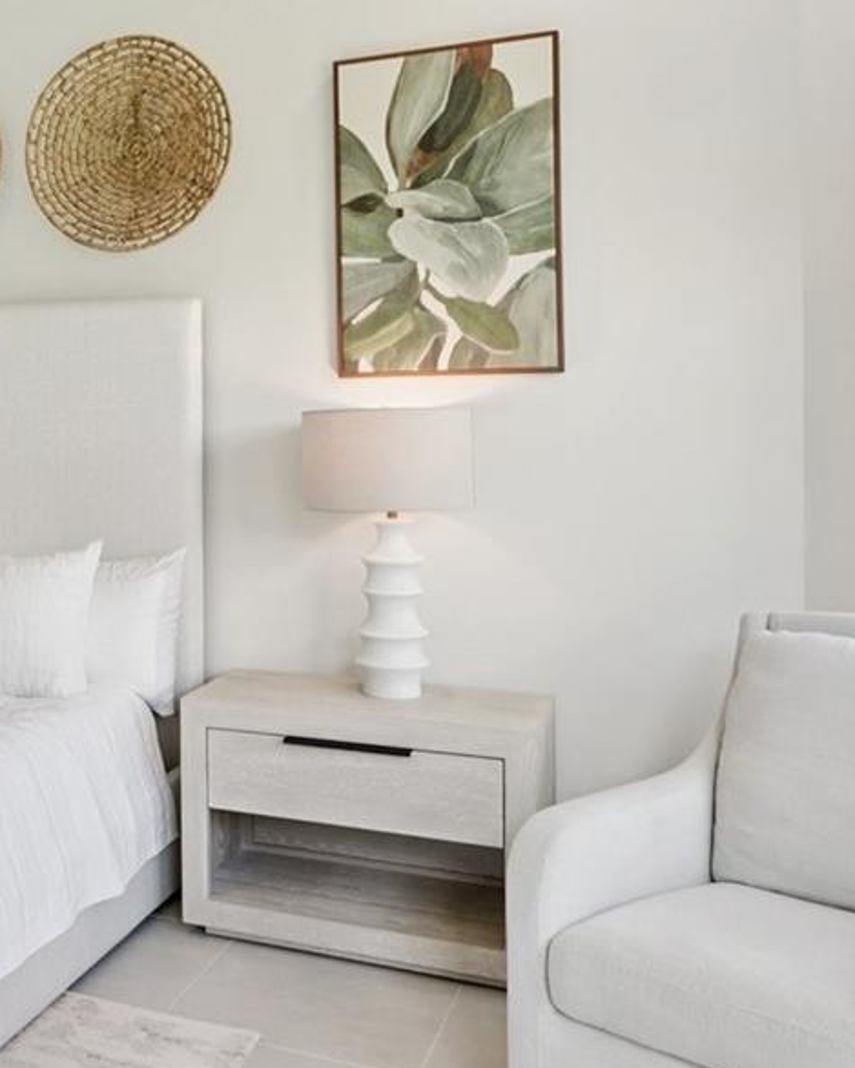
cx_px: 11
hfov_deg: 33.5
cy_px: 416
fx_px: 1297
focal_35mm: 41
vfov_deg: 44.5
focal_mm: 16
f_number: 8
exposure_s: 1/80
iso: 400
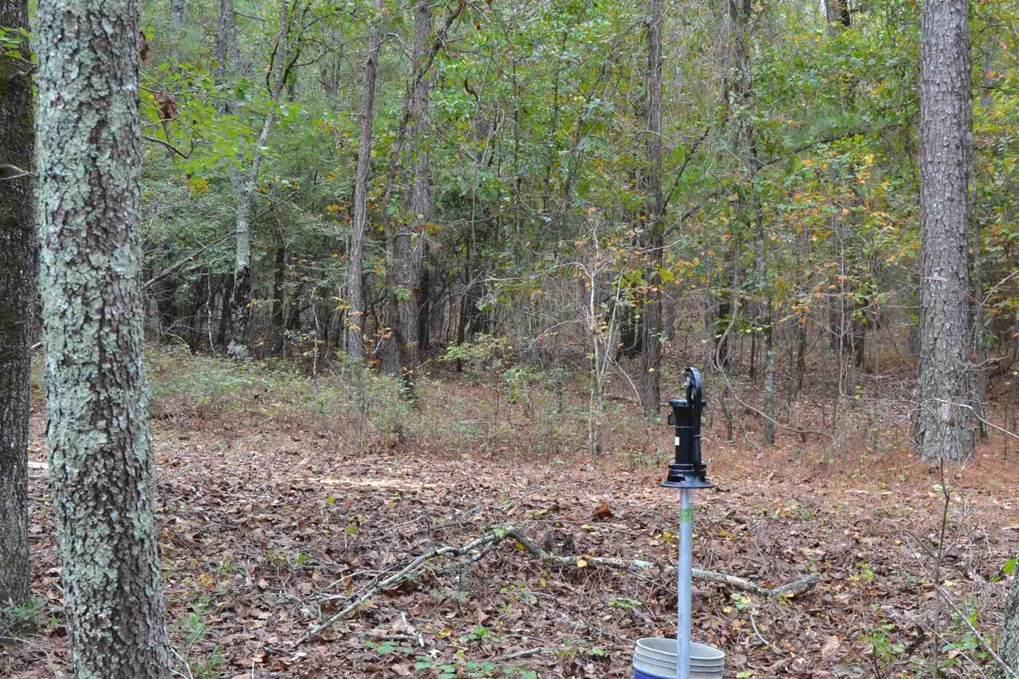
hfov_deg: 34.5
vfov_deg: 23.3
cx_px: 516
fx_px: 1641
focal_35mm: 58
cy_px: 427
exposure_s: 1/80
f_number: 4.5
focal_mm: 22
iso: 400
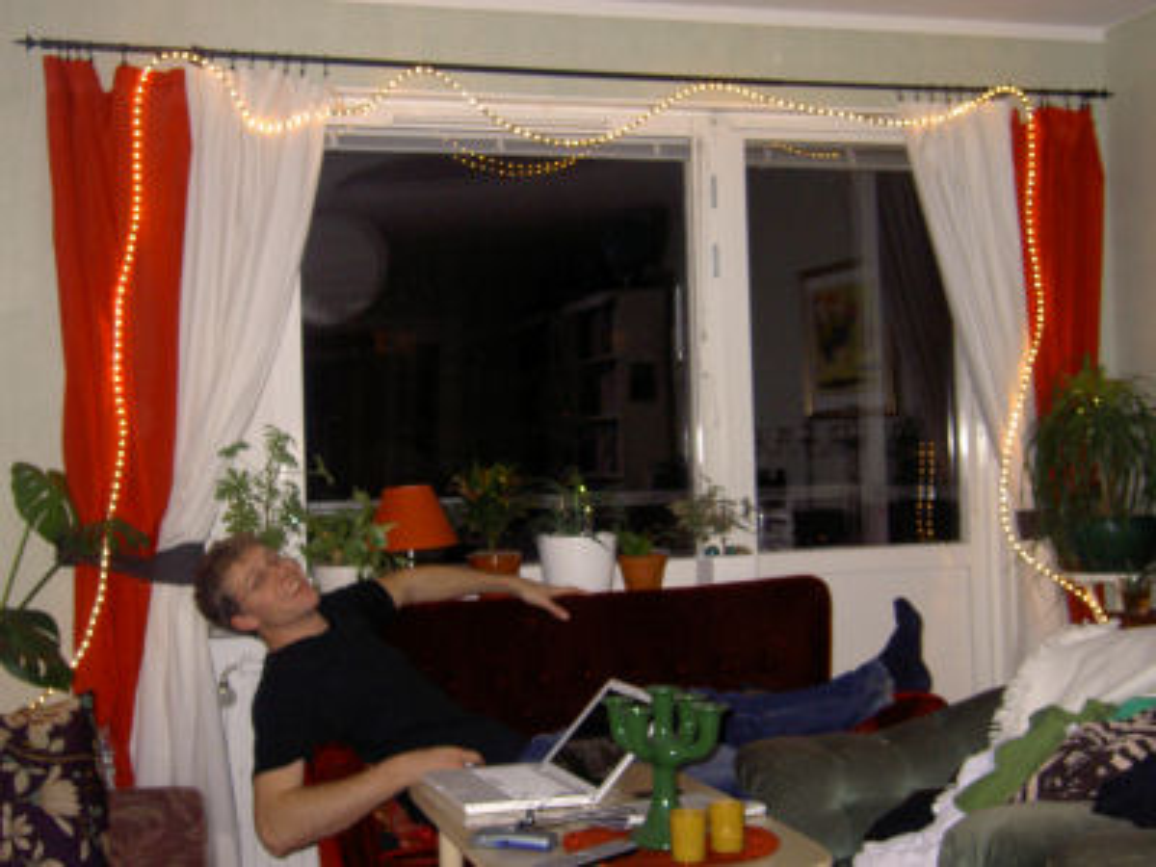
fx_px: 1570
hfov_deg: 40.4
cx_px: 578
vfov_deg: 30.9
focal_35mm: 47
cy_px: 434
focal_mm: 7.7
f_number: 3.4
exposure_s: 1/60
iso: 100
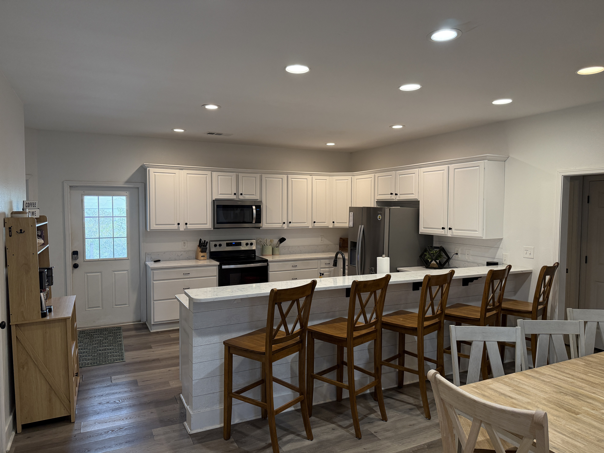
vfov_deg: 56.8
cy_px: 226
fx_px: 419
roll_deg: +0.3
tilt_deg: -3.0
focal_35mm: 24
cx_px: 302
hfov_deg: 71.6
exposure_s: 1/120
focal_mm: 6.76
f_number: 1.78
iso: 250
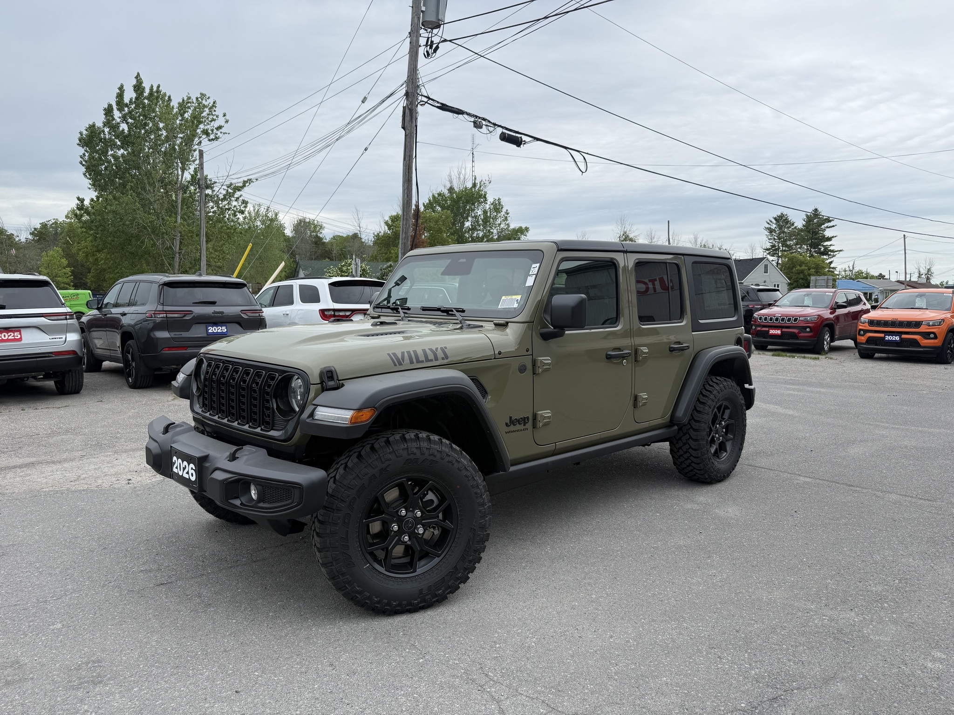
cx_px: 477
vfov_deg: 56.8
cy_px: 358
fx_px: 661
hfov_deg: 71.6
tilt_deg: -4.4
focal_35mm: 24
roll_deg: -0.1
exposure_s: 1/2370
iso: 80
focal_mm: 6.76
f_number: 1.78
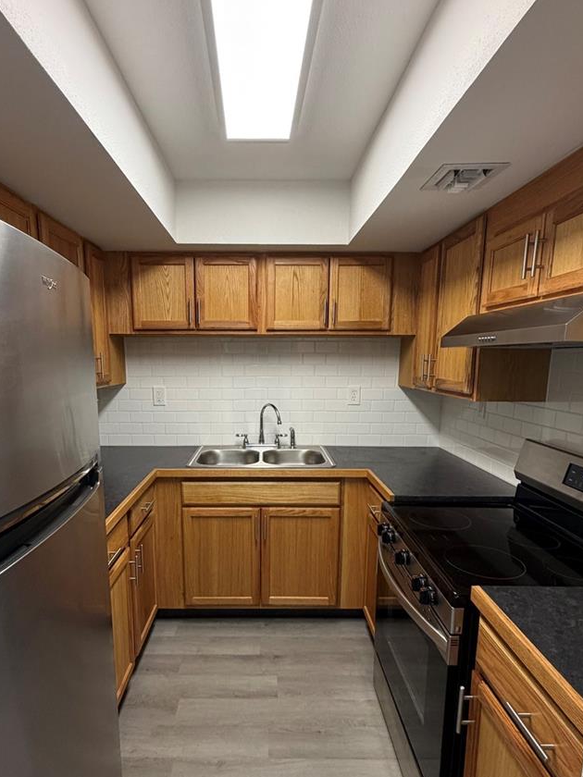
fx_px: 449
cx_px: 263
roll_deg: -0.3
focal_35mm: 20
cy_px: 436
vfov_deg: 81.4
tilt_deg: -11.4
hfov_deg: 65.8
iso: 250
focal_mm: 2.22
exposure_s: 1/120
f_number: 2.2
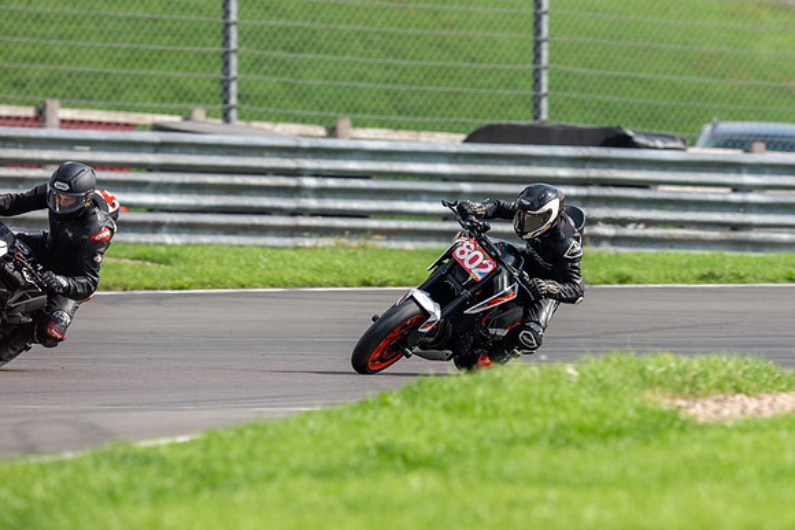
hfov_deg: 3.0
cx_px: 458
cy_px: 265
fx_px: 15277
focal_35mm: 692
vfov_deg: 2.0
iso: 200
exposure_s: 1/500
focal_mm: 600
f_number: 7.1
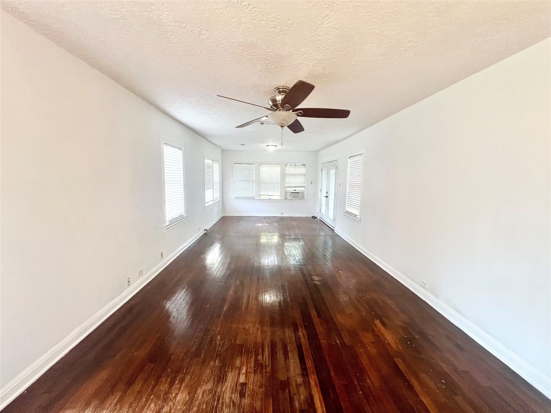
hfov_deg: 106.2
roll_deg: -1.1
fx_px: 207
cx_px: 276
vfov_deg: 89.9
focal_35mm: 13
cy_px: 206
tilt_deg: -7.6
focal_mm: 1.57
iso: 250
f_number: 1.8
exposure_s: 1/120
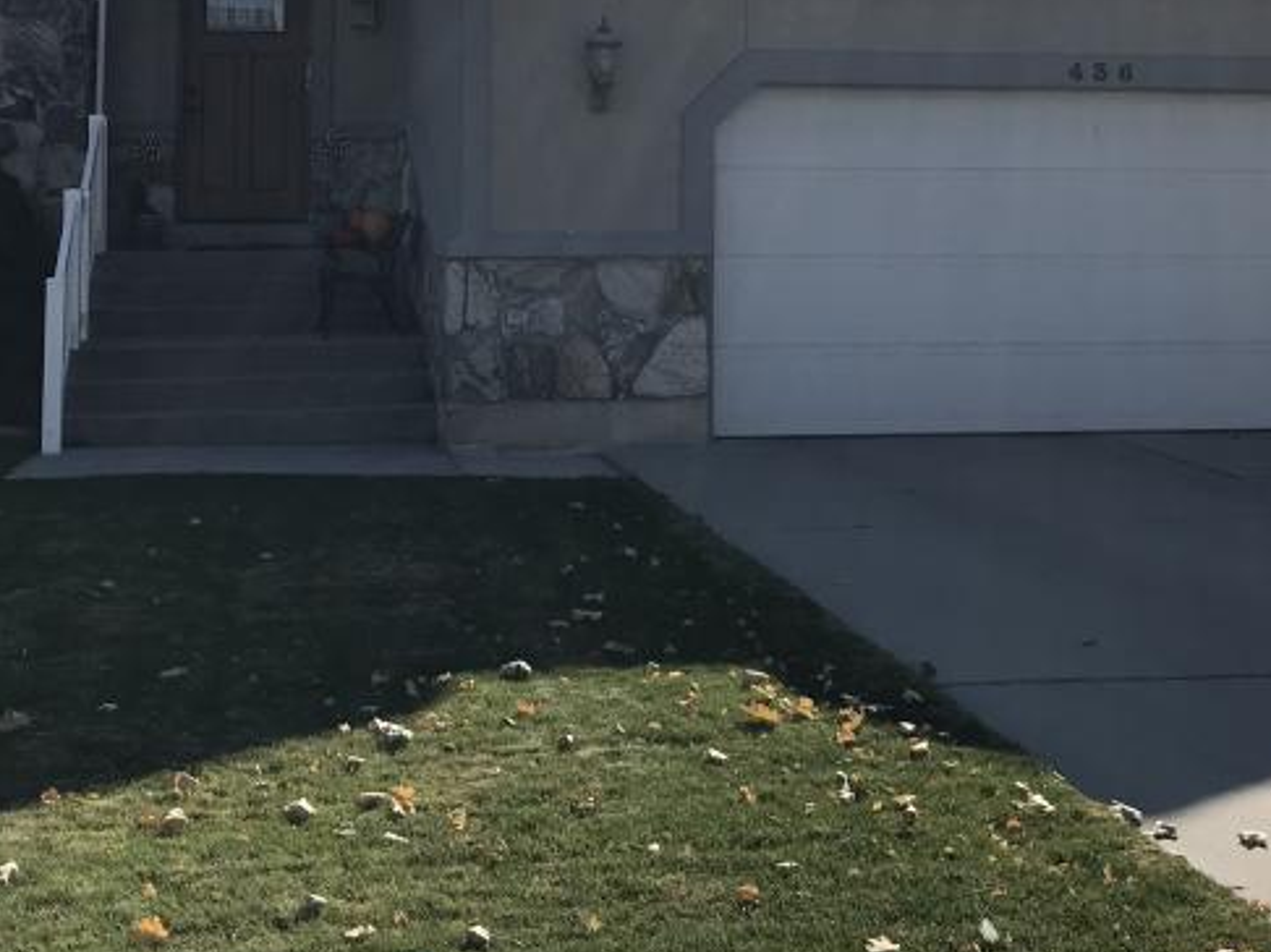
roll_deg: +0.7
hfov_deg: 32.7
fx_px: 2165
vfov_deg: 24.1
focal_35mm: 59
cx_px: 685
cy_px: 105
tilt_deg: +4.3
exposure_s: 1/3546
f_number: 1.8
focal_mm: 3.99
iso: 20
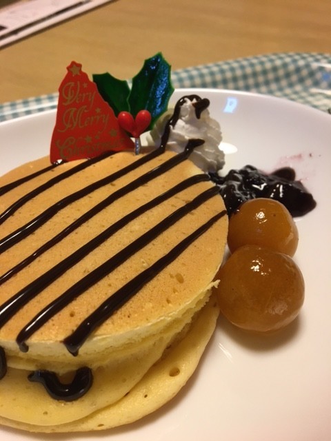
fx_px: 370
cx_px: 166
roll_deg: +4.1
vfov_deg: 61.7
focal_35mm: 29
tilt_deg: -42.7
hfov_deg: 48.2
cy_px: 220
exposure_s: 1/30
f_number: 2.2
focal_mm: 4.15
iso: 40
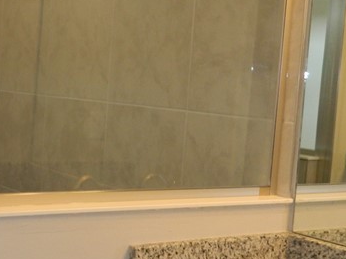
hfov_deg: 25.7
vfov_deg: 19.9
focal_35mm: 74
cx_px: 52
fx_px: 739
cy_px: 137
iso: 110
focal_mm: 4.5
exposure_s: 1/30
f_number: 3.1
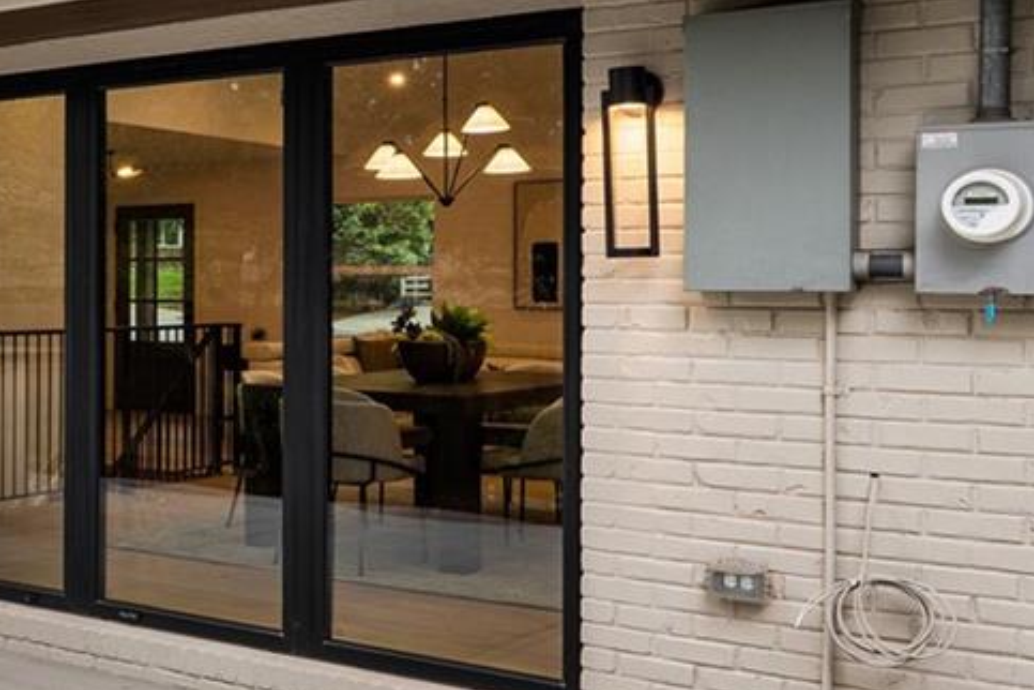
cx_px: -156
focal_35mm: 53
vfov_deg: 25.5
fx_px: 1522
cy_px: 282
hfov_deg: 32.2
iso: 160
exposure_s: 1/10
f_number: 8
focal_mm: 16
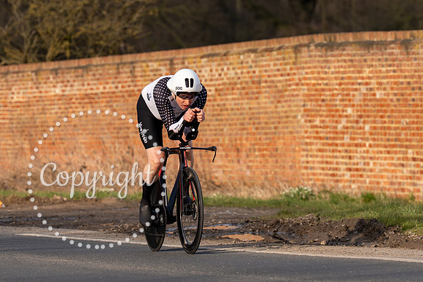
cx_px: 157
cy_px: 130
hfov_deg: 6.3
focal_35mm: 328
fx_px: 3850
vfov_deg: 4.2
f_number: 4
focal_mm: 168
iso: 160
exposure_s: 1/800
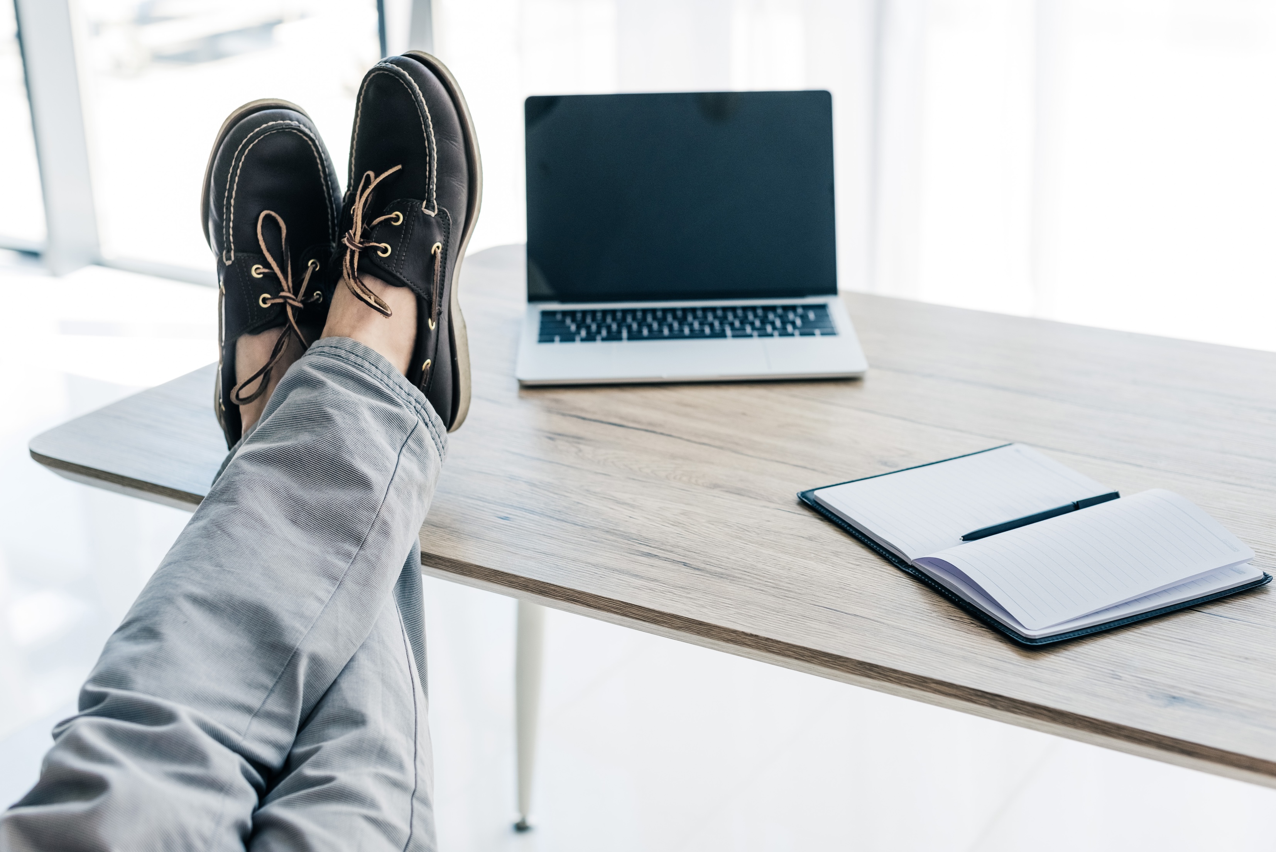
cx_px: 638
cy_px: 426
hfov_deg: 39.6
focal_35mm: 50
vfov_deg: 27.0
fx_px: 1773
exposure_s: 1/320
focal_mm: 50
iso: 500
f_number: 3.5
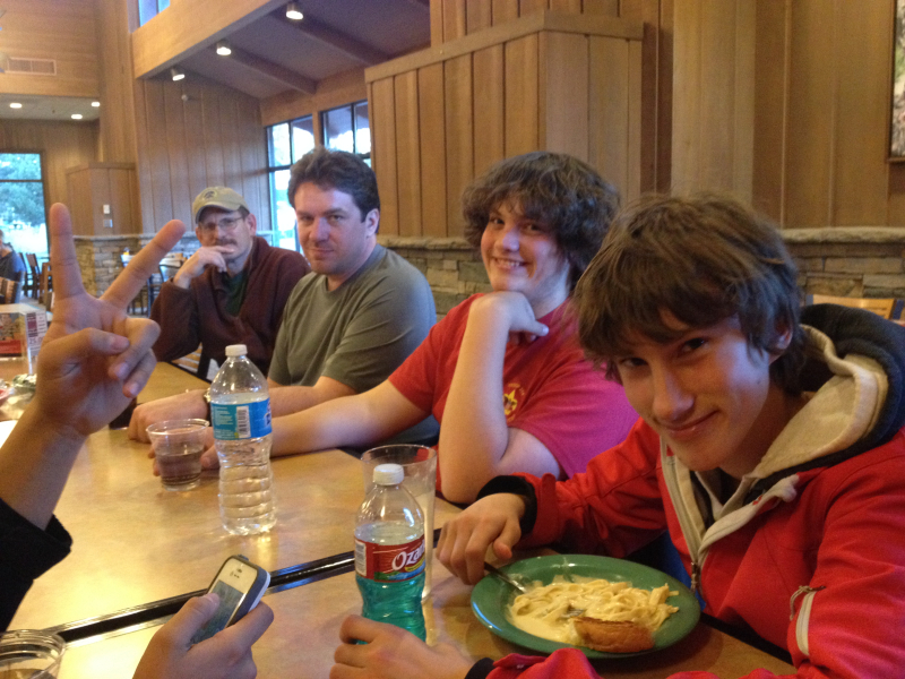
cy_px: 340
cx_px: 452
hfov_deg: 52.6
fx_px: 915
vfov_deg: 40.7
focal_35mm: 35
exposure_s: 1/20
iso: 400
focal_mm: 4.28
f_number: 2.4
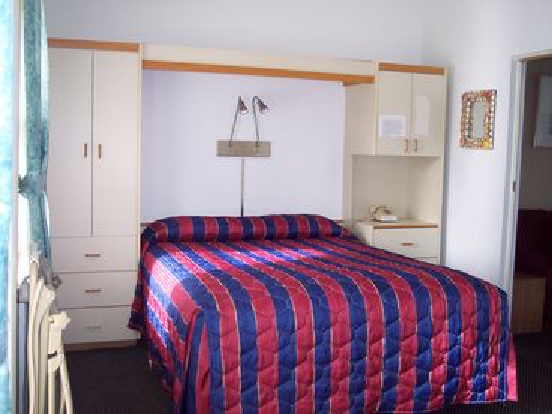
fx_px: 606
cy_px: 207
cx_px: 276
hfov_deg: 49.0
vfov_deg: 37.7
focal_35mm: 38
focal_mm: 8
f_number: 2.8
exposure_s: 1/45
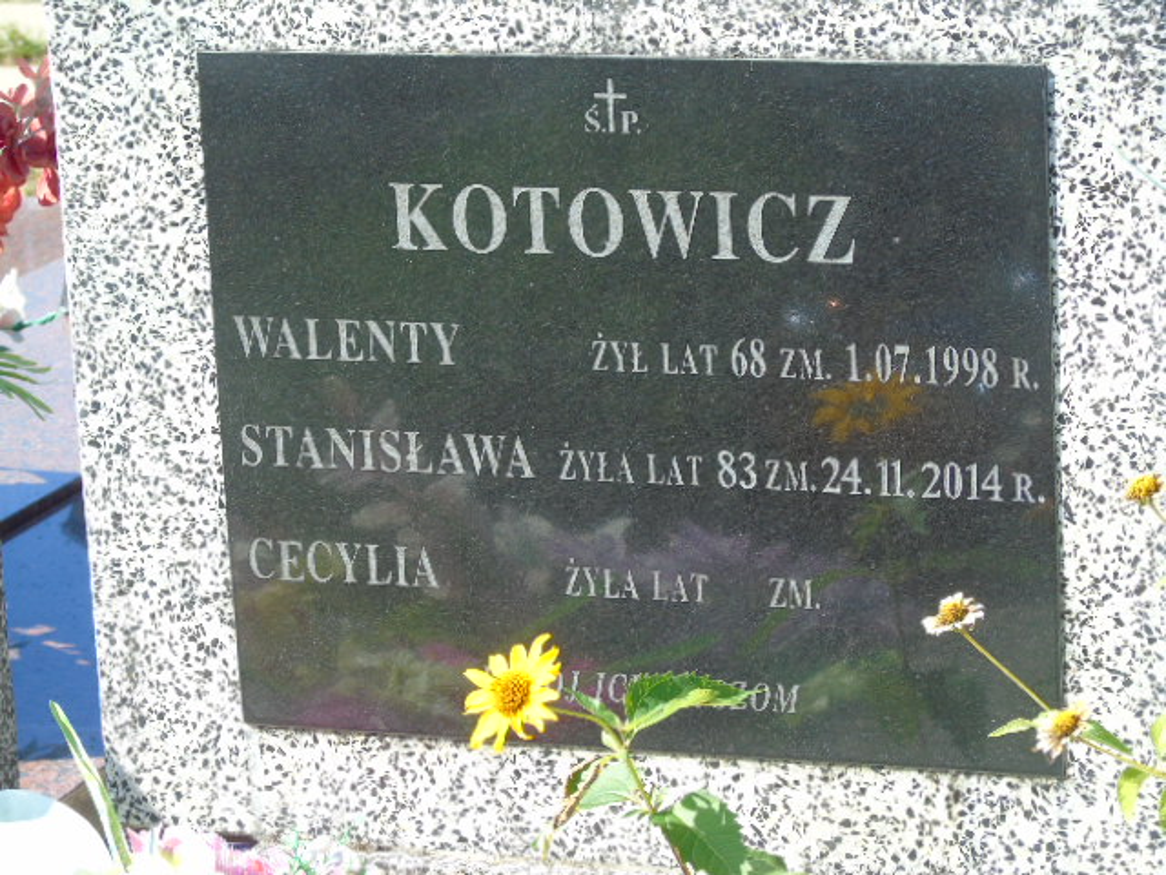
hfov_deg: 13.9
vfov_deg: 10.4
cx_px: 583
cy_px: 438
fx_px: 4783
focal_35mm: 142
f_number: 4.7
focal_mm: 25
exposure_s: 1/125
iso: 80
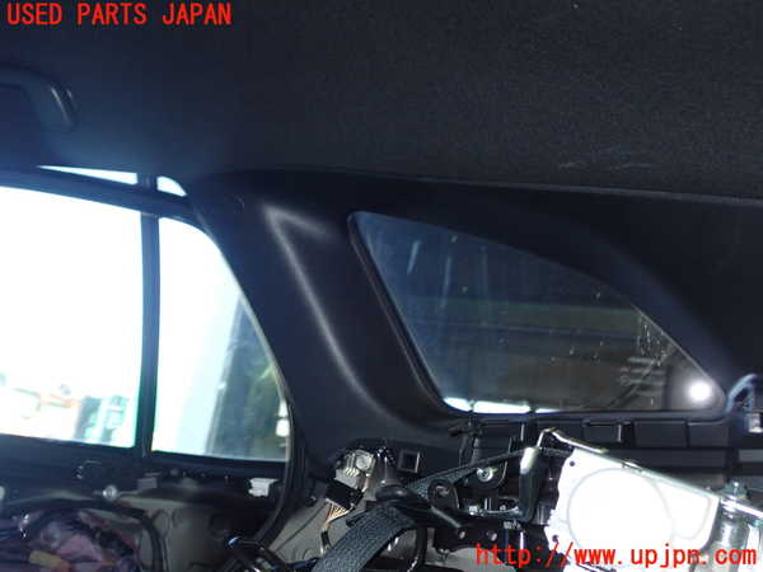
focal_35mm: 41
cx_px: 382
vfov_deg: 35.1
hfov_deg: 45.8
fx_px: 904
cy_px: 286
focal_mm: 7.31
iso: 320
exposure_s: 1/40
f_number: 2.8
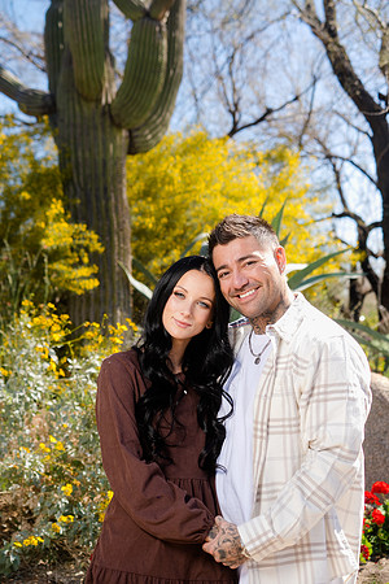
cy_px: 292
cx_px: 194
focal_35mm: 70
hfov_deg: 19.5
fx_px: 1134
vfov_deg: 28.8
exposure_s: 1/250
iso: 80
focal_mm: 70
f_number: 5.6
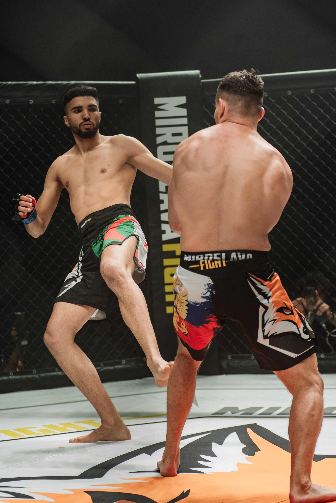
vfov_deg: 23.6
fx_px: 1203
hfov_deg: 15.9
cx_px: 168
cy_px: 252
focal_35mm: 86
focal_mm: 86
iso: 640
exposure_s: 1/640
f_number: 4
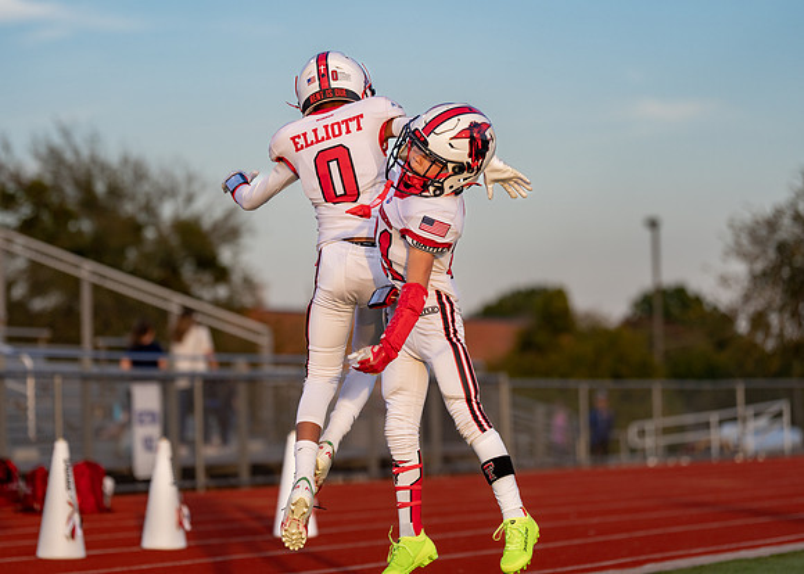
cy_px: 258
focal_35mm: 154
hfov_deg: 13.1
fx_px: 3505
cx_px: 329
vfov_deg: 9.4
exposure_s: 1/1600
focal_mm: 133
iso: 200
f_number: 2.8
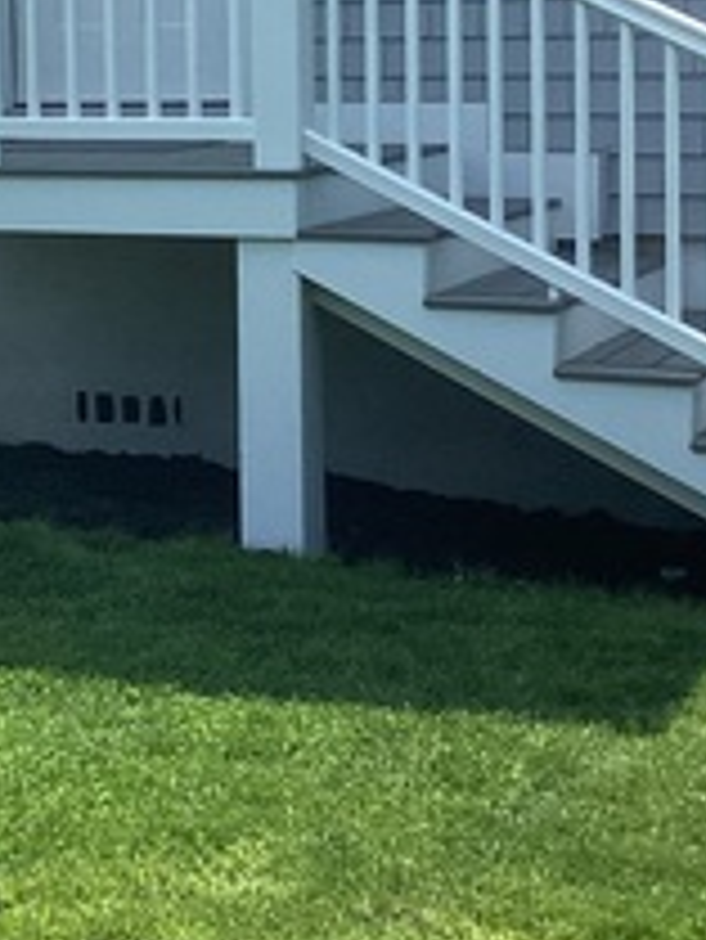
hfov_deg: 16.2
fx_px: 2418
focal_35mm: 89
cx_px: -40
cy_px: 94
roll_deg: +0.0
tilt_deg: +0.0
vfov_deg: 21.5
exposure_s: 1/1664
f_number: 2.4
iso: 25
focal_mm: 3.3
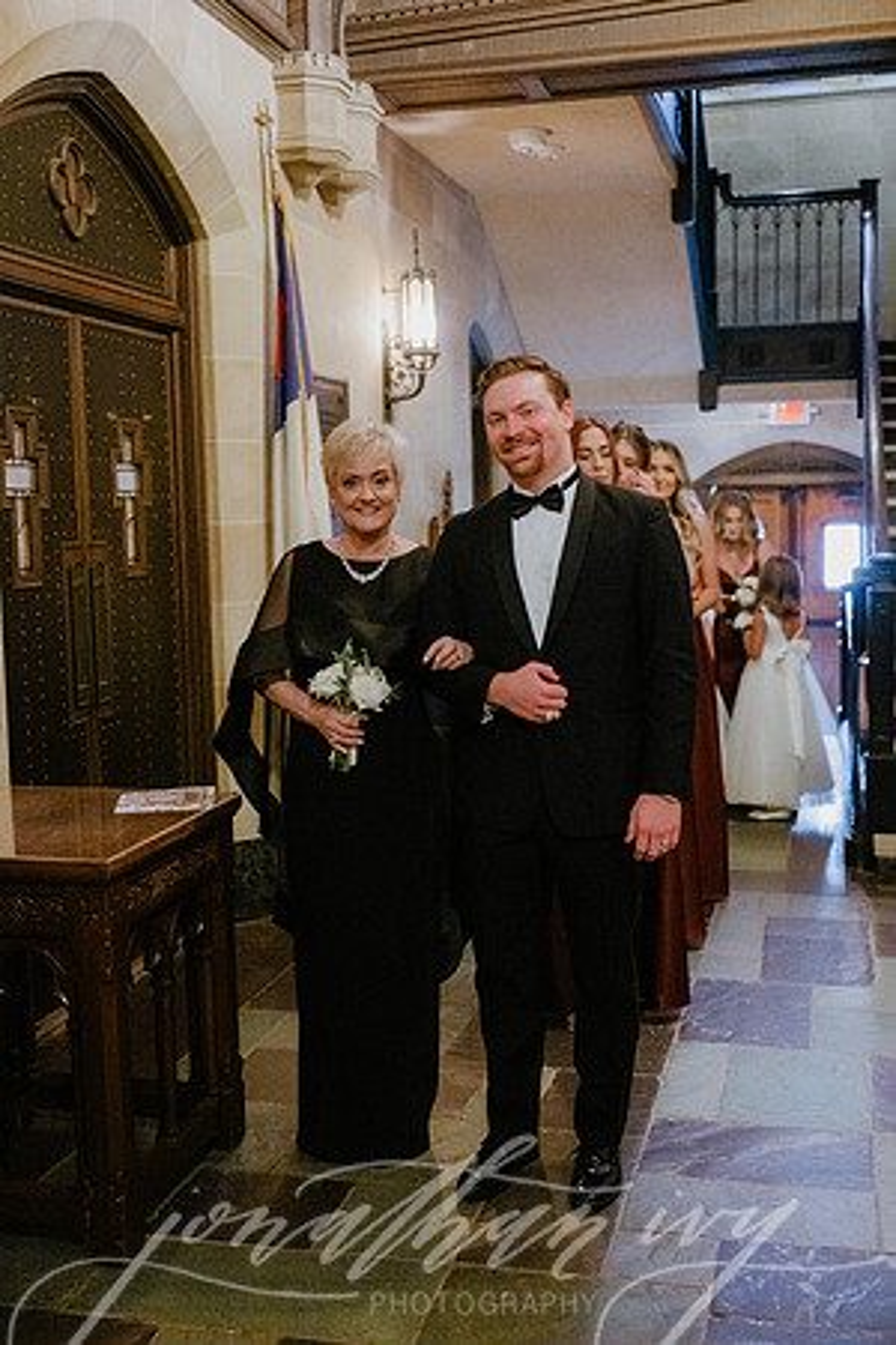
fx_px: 1493
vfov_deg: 48.5
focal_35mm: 40
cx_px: 448
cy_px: 672
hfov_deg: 33.4
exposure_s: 1/160
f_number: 2.8
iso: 10000
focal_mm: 40
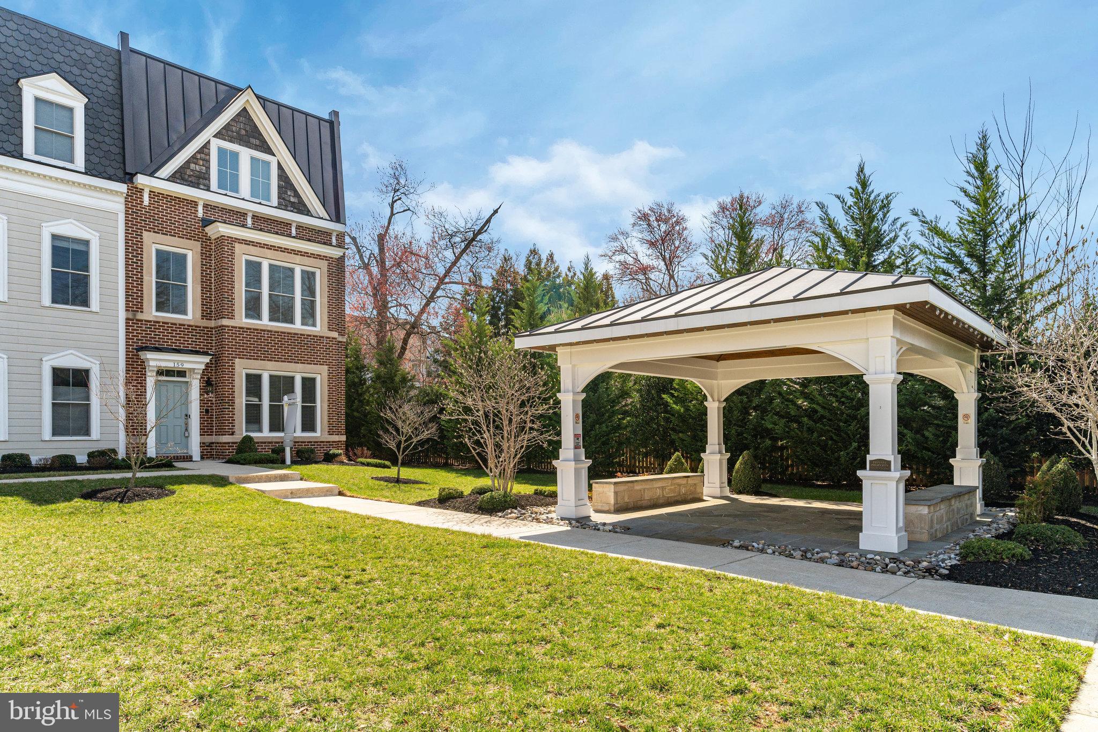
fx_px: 640
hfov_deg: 81.2
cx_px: 549
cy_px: 366
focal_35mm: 21
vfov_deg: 59.5
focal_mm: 21
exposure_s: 1/400
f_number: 8
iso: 1250
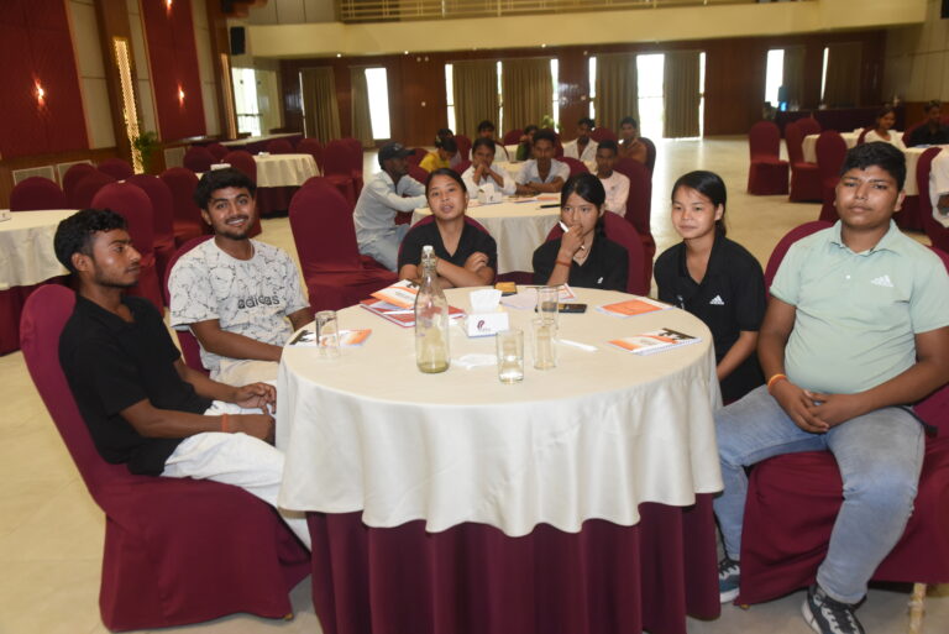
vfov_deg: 42.4
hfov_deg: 60.3
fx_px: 818
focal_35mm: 31
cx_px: 474
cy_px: 317
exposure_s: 1/100
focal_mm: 31
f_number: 7.1
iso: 2500
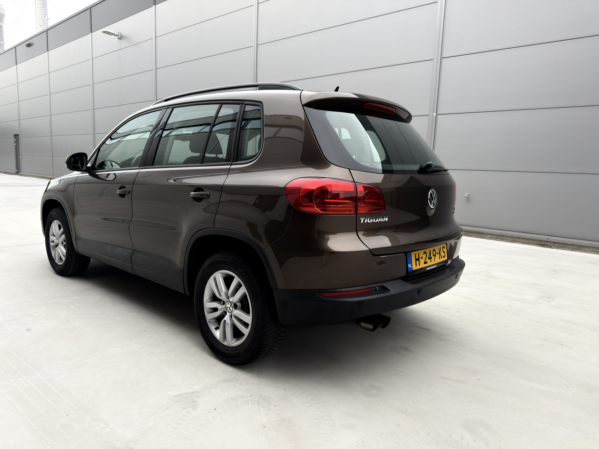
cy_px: 224
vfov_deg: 56.8
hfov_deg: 71.6
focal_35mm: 24
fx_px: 415
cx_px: 300
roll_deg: -2.0
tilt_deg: -7.2
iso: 100
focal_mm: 6.76
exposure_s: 1/260
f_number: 1.78
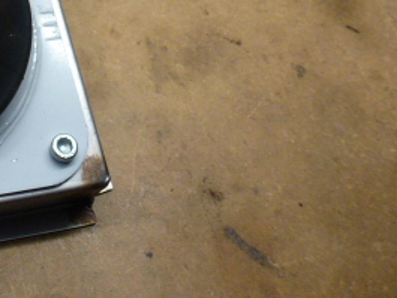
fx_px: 665
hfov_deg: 28.8
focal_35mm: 58
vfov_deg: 23.4
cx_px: -81
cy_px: -48
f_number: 3.3
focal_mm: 4.3
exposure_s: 1/60
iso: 200
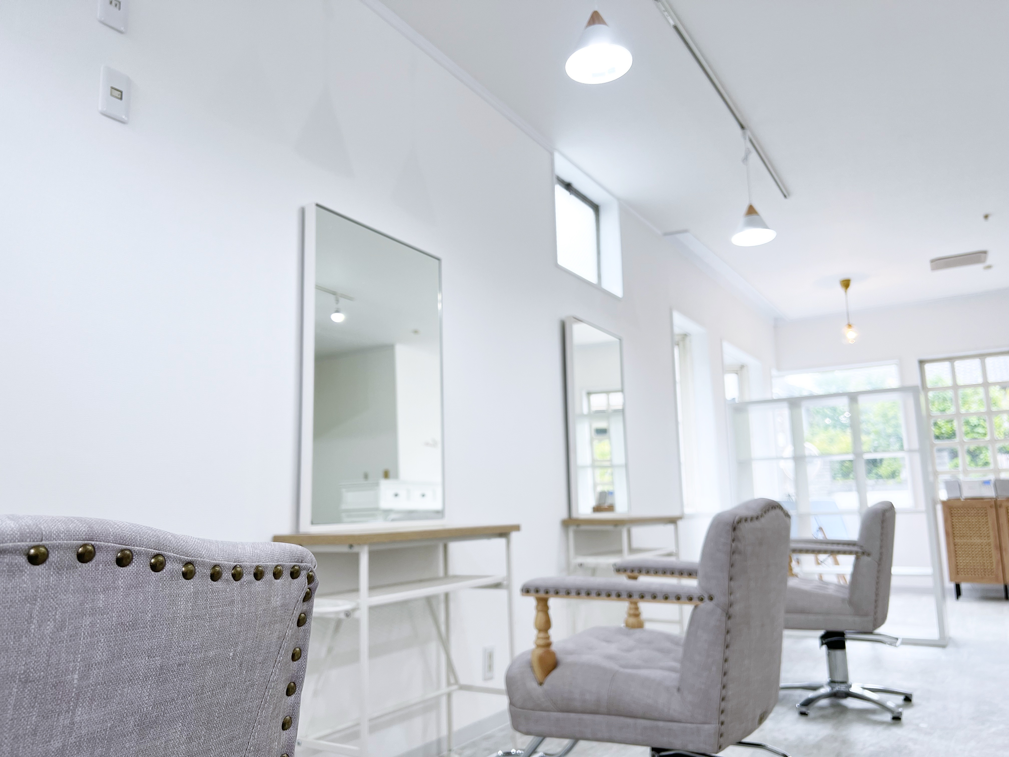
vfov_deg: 53.1
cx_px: 504
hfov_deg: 67.3
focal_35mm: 26
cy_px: 378
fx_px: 758
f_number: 1.5
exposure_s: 1/100
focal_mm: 5.7
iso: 64
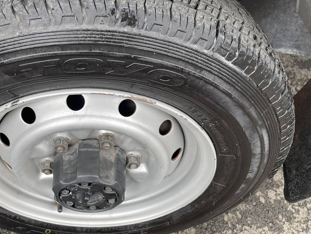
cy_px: 106
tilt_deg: -51.2
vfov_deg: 40.7
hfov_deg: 51.3
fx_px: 315
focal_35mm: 35
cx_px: 96
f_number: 1.6
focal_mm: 5.1
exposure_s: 1/129
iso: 32
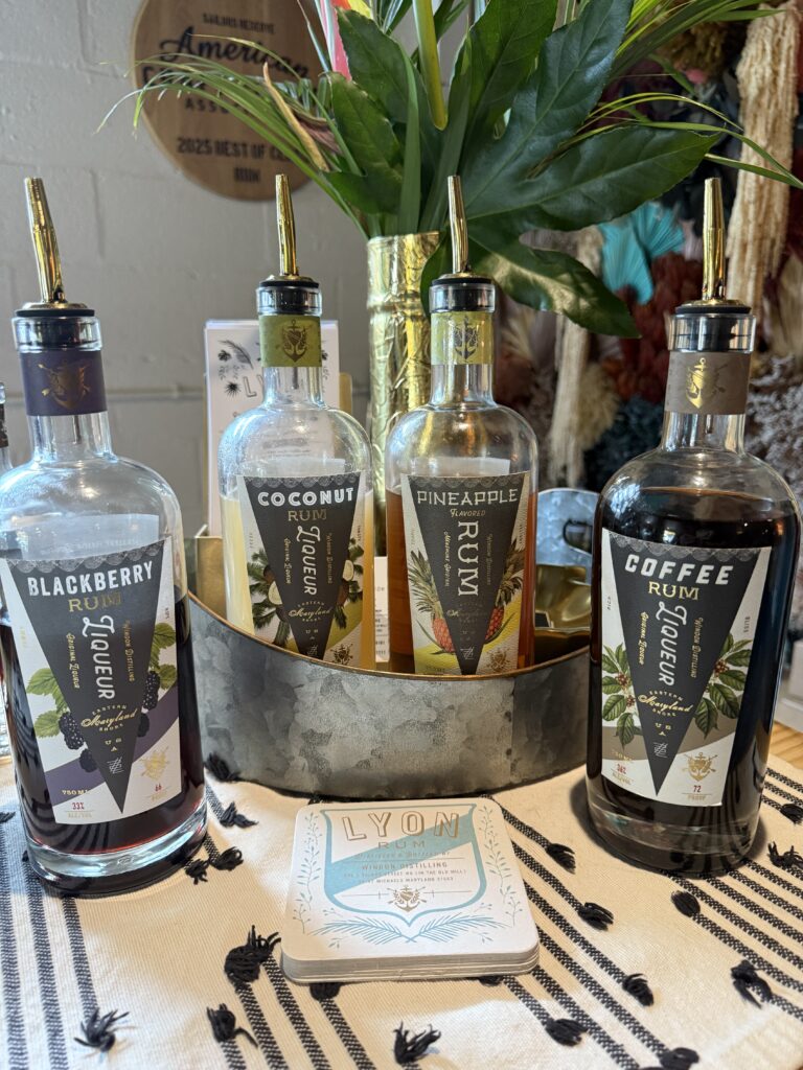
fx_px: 742
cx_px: 402
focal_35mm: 24
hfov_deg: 56.8
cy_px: 535
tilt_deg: -13.9
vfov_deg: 71.6
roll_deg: +0.0
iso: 320
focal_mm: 6.76
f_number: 1.78
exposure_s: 1/60
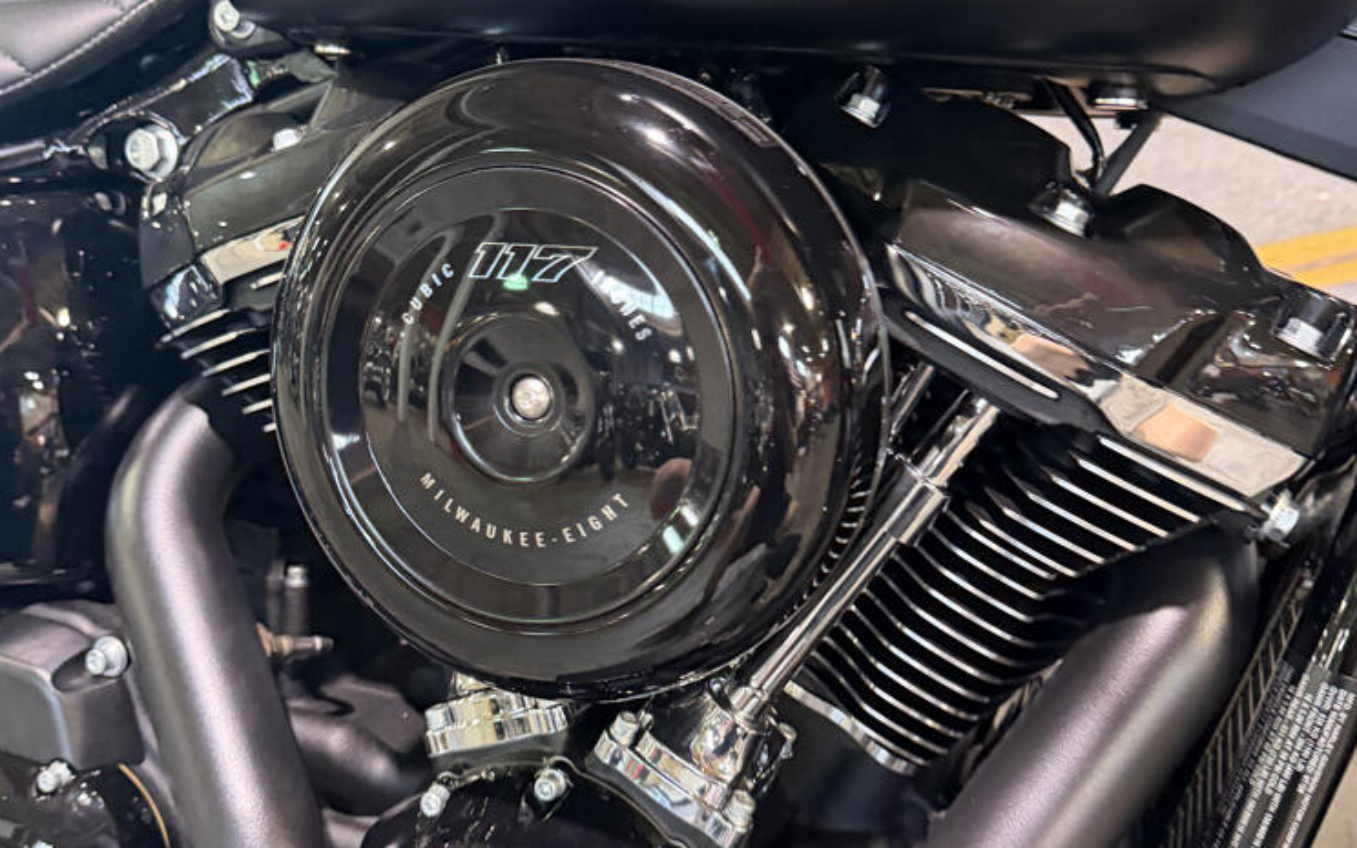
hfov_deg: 55.3
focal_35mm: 35
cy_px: 403
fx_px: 1294
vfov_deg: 36.3
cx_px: 688
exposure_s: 1/60
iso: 640
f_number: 1.78
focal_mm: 6.76
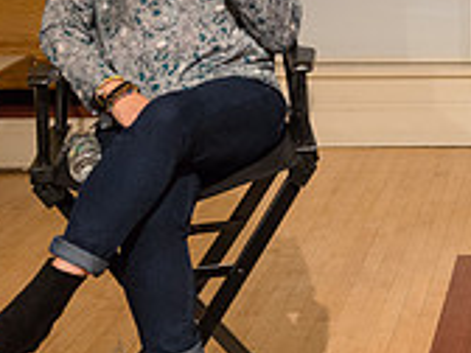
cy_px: -18
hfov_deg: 15.9
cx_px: 659
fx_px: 1578
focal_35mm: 116
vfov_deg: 12.6
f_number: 4
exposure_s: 1/500
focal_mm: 35
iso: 2500
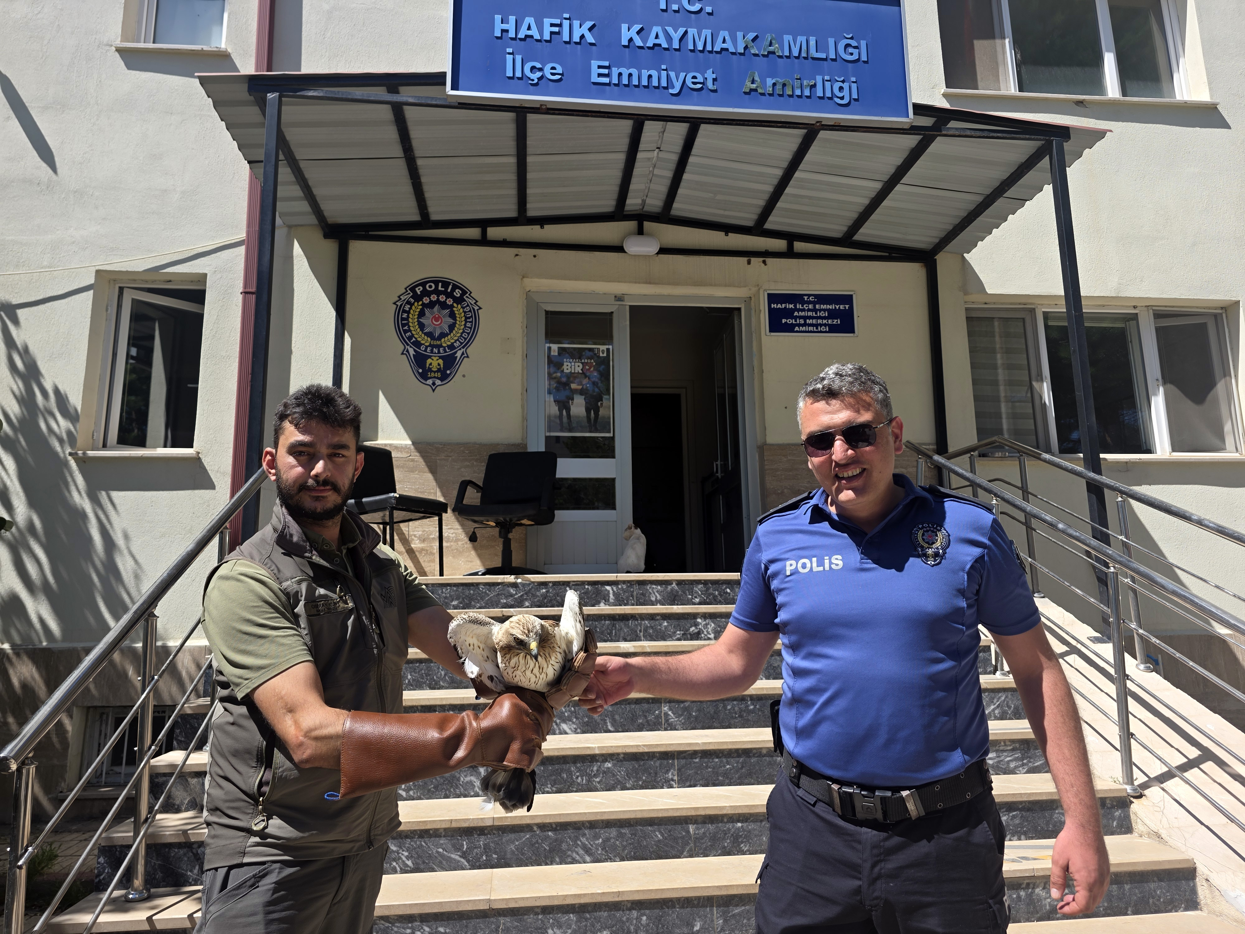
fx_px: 827
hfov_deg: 73.9
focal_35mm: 23
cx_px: 622
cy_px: 467
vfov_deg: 58.9
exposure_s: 1/532
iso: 12
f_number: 1.7
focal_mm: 6.3
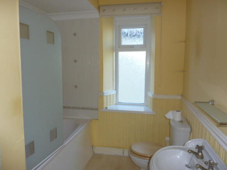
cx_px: 114
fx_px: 164
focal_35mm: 25
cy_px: 85
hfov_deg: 69.4
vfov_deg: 54.9
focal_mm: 4.1
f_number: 3.3
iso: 100
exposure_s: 1/30
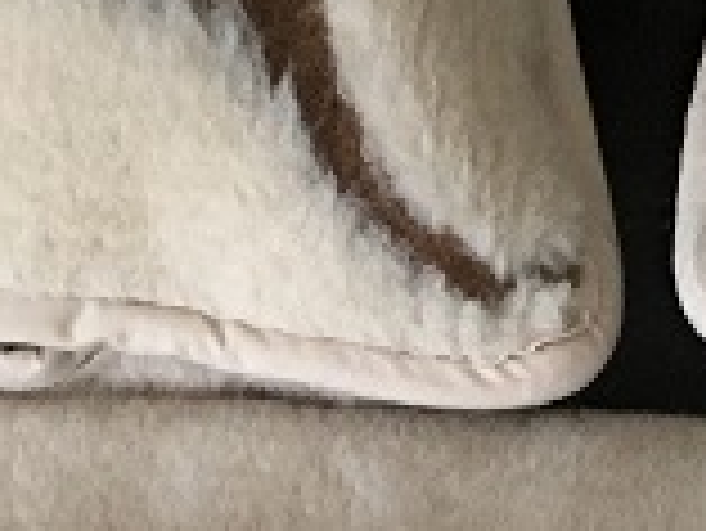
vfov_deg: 7.8
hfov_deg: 10.6
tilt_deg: -52.8
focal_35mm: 185
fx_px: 3776
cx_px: 648
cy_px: 945
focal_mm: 4.15
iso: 160
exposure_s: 1/33
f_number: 2.2
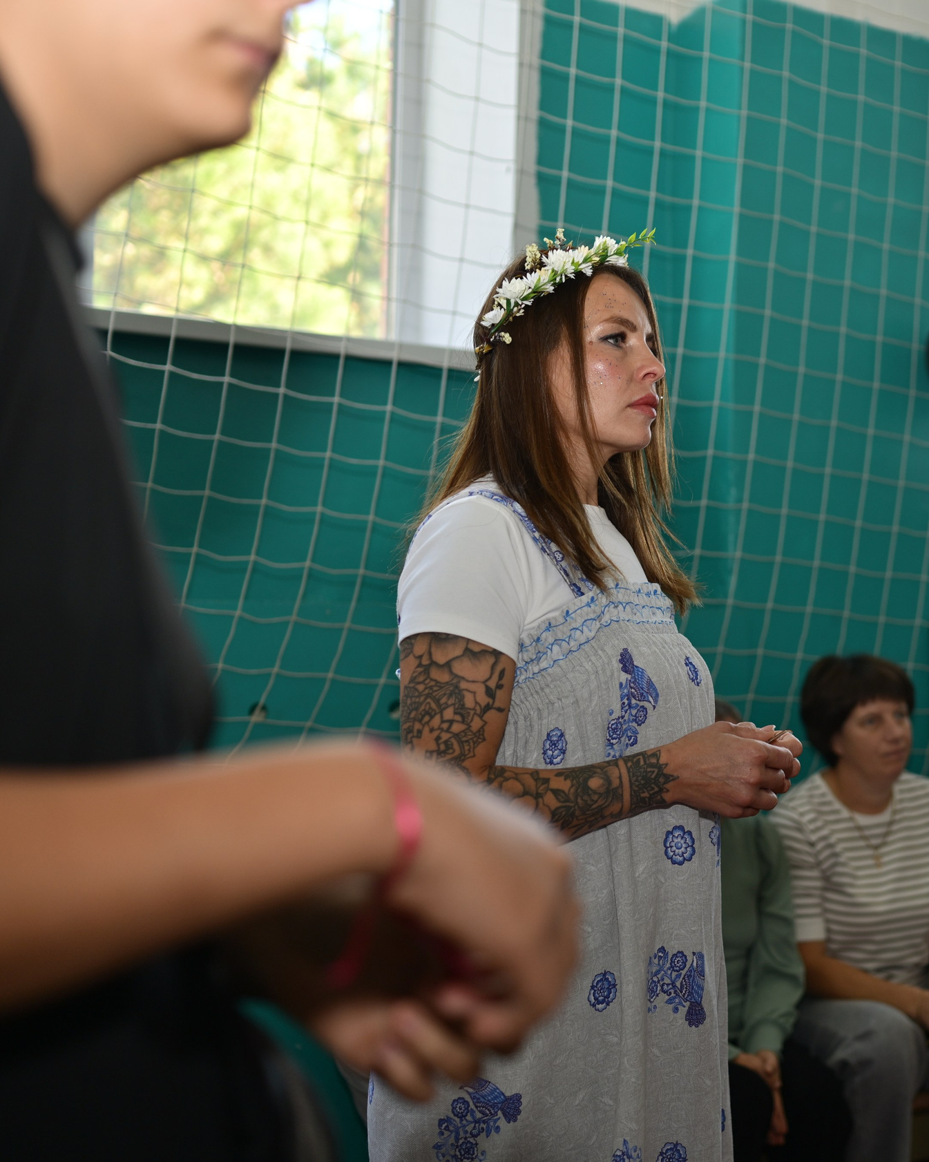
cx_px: 738
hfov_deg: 29.6
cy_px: 573
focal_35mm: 50
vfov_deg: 37.3
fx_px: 1719
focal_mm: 35
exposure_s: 1/200
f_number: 2.2
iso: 100
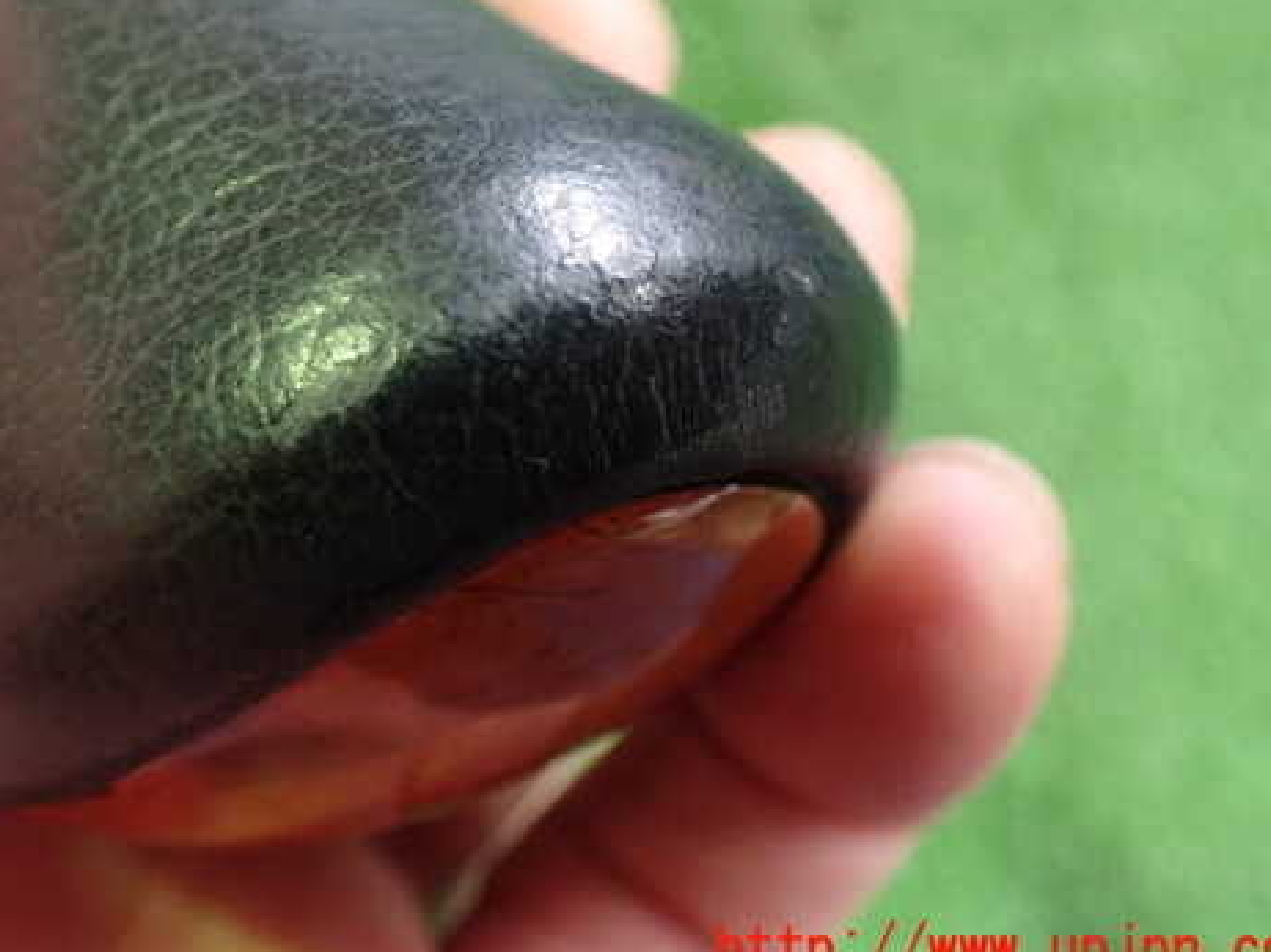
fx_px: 1431
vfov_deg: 36.6
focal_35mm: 39
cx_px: 512
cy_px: 366
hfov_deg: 47.6
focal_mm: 5.4
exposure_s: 1/50
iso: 800
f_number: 2.3
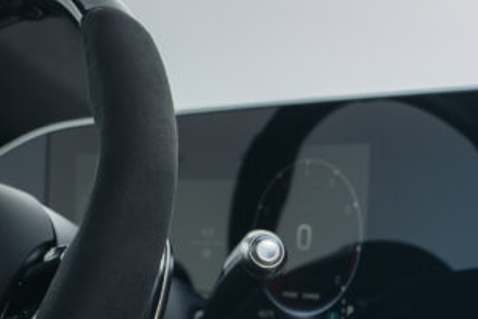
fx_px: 1553
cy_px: 482
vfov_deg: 11.2
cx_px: 656
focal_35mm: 117
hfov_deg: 16.4
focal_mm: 35
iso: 100
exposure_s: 1/80
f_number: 3.5
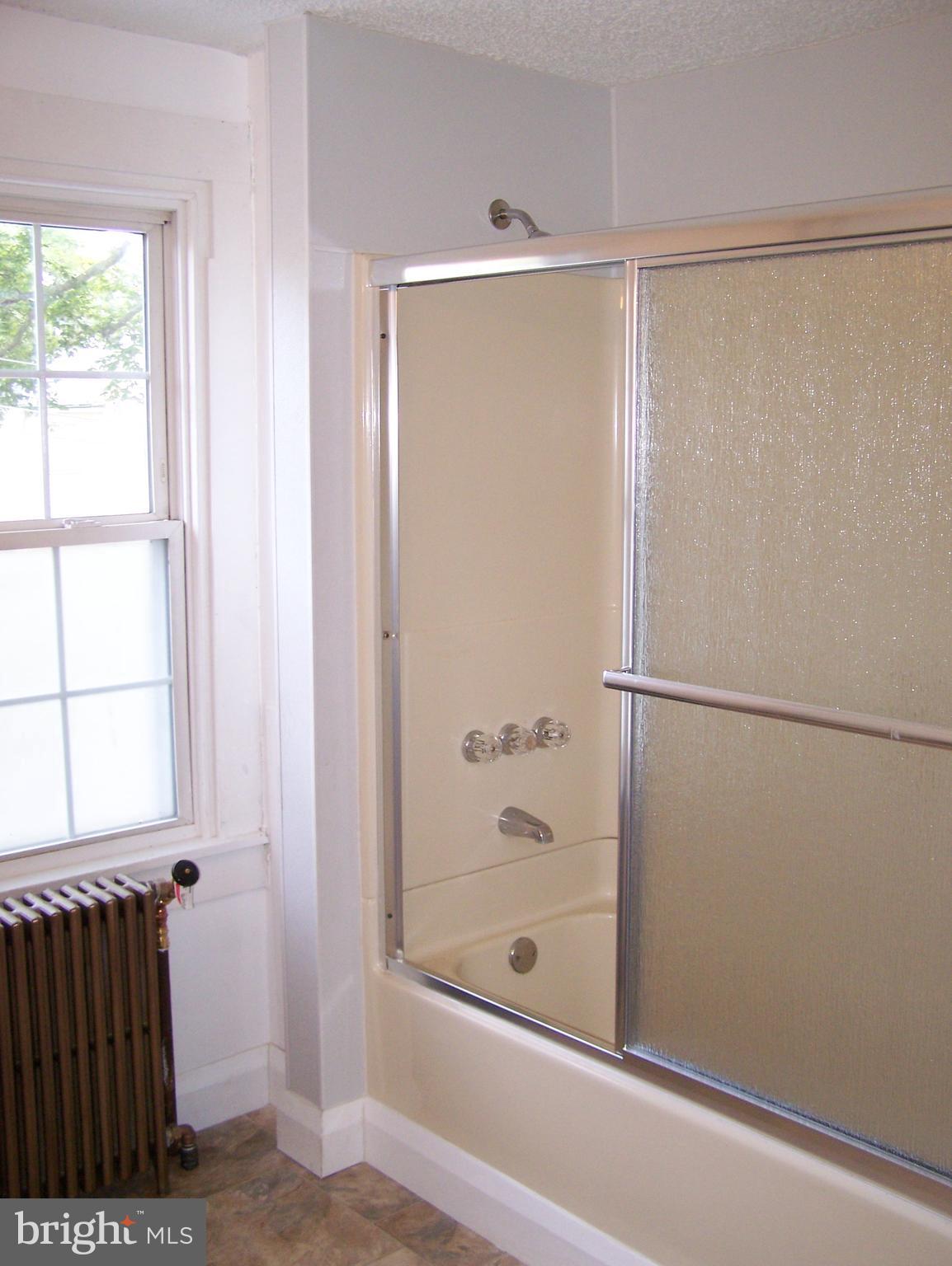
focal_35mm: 38
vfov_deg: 48.9
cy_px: 633
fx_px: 1392
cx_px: 476
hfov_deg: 37.8
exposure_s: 1/60
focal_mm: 6.3
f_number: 2.8
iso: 160
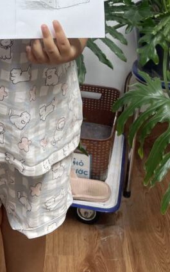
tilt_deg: -12.9
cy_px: -39
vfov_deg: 28.2
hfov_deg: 19.9
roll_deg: -2.0
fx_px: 482
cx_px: 41
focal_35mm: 65
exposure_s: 1/100
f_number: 1.6
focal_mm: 4.2
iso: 50
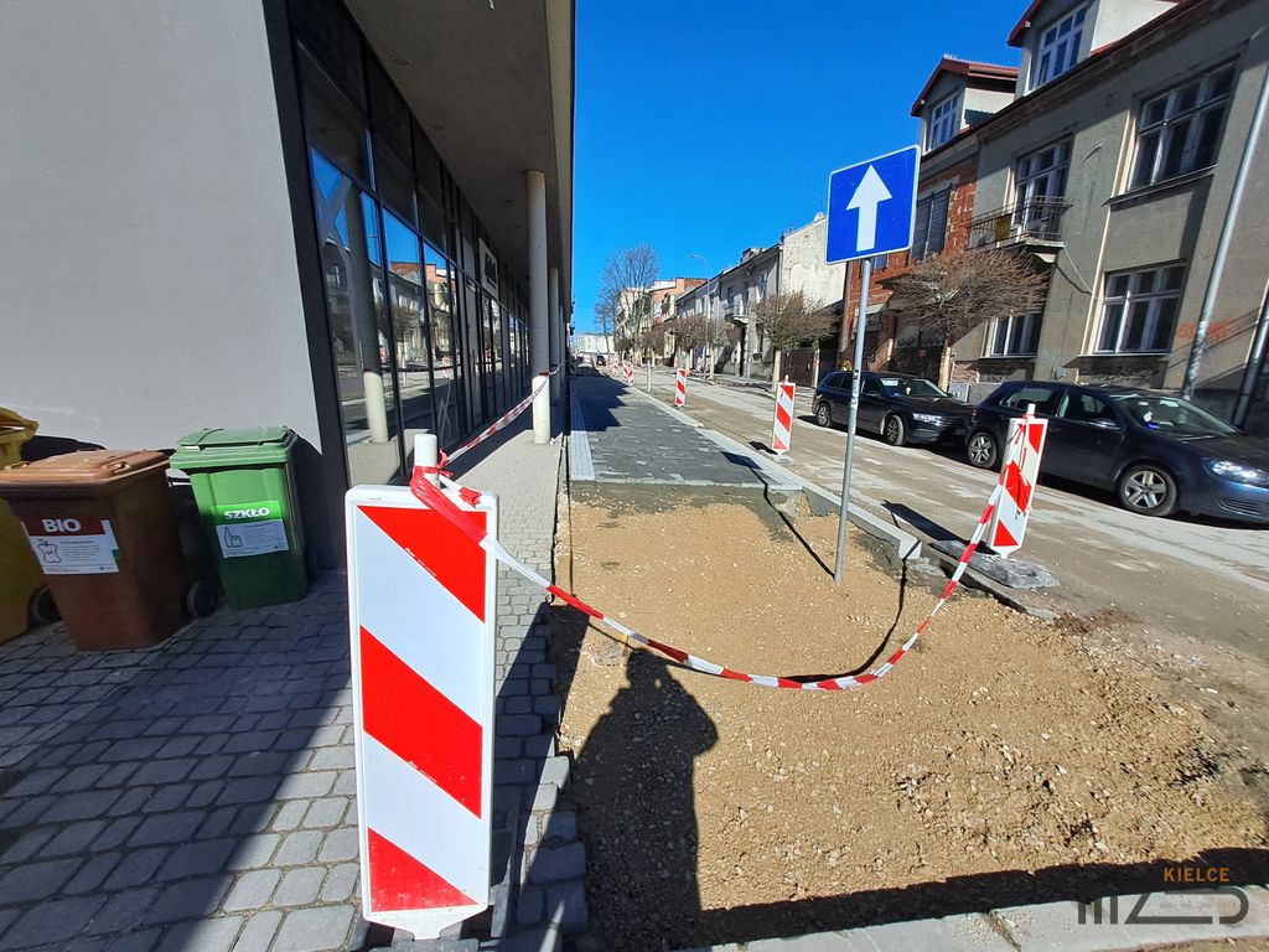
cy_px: 476
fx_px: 477
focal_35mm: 13
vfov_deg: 89.9
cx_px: 634
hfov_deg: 106.2
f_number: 2.2
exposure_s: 1/1942
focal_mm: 1.42
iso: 40
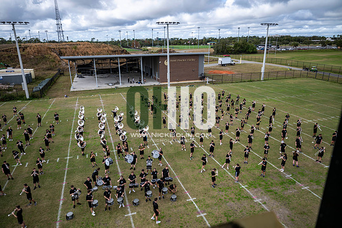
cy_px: 114
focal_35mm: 25
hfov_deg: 71.5
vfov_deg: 51.3
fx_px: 238
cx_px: 171
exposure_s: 1/1250
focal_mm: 25
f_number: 2.8
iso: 100
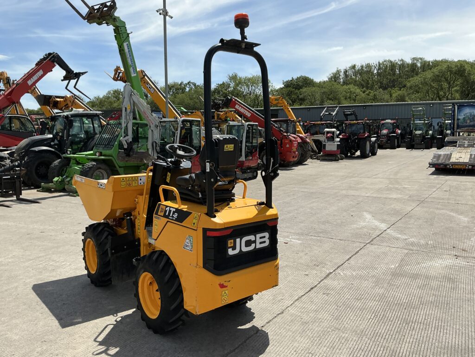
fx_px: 384
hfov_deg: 63.4
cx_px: 238
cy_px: 178
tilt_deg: -3.1
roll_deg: -0.1
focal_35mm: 28
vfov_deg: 49.7
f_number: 1.8
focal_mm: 3
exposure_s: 1/2320
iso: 25
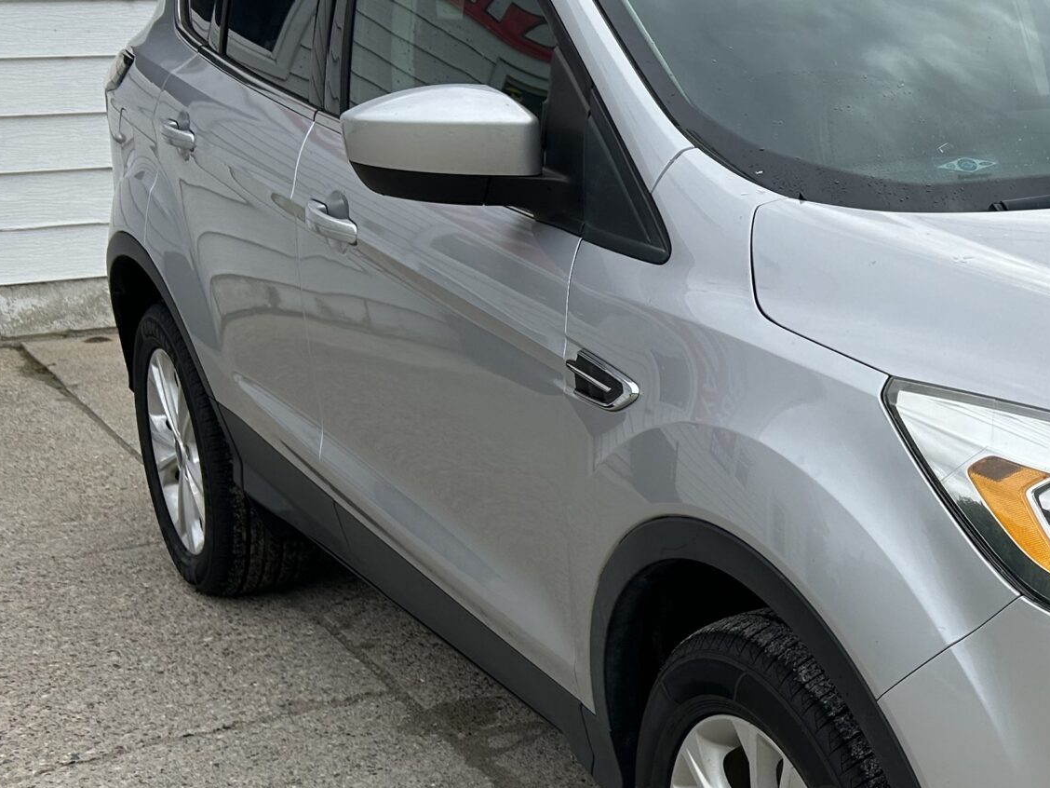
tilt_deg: -17.9
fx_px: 1790
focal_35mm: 59
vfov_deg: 24.6
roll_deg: +0.1
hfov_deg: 29.9
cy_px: 566
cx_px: 1106
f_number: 1.5
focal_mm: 5.7
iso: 50
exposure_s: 1/2083
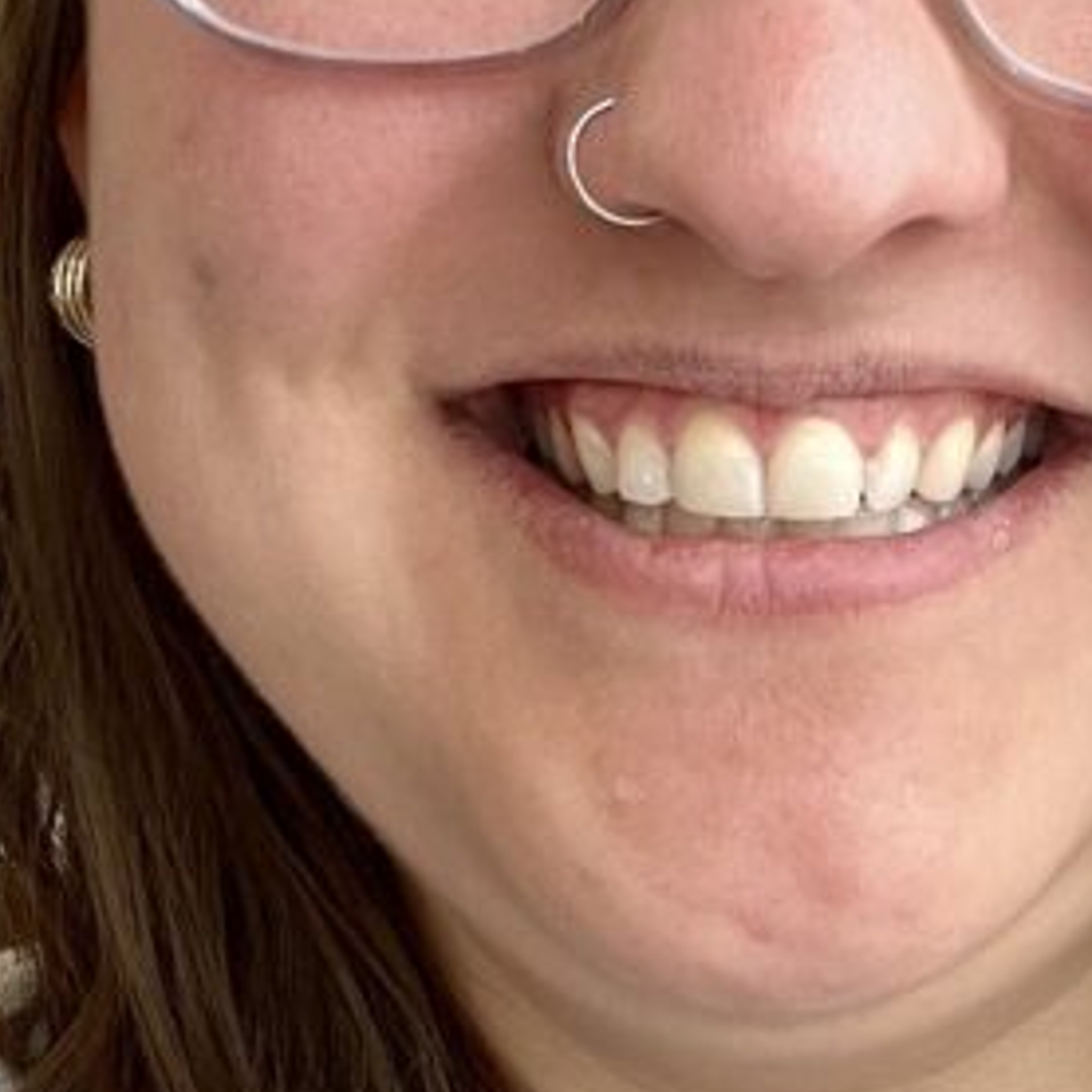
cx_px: 1080
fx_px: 3498
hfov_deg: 17.4
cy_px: 741
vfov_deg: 17.7
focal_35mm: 98
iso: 50
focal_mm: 2.71
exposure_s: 1/60
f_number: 2.2
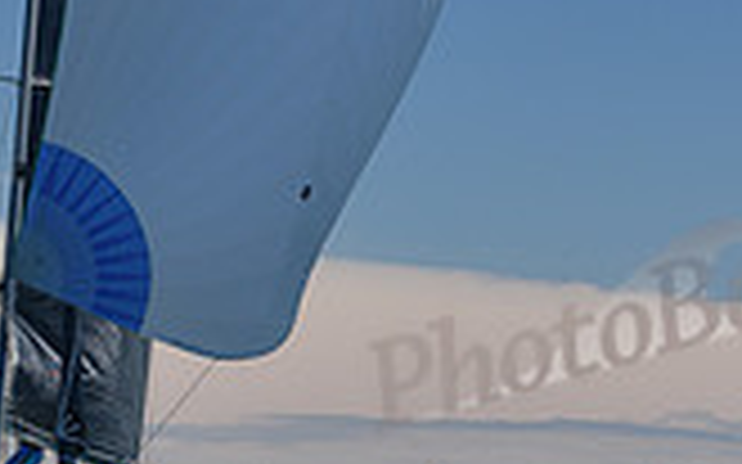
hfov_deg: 7.5
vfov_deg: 4.7
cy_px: 144
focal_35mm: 279
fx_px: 5640
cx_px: 137
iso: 250
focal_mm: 78
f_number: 7.1
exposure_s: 1/800
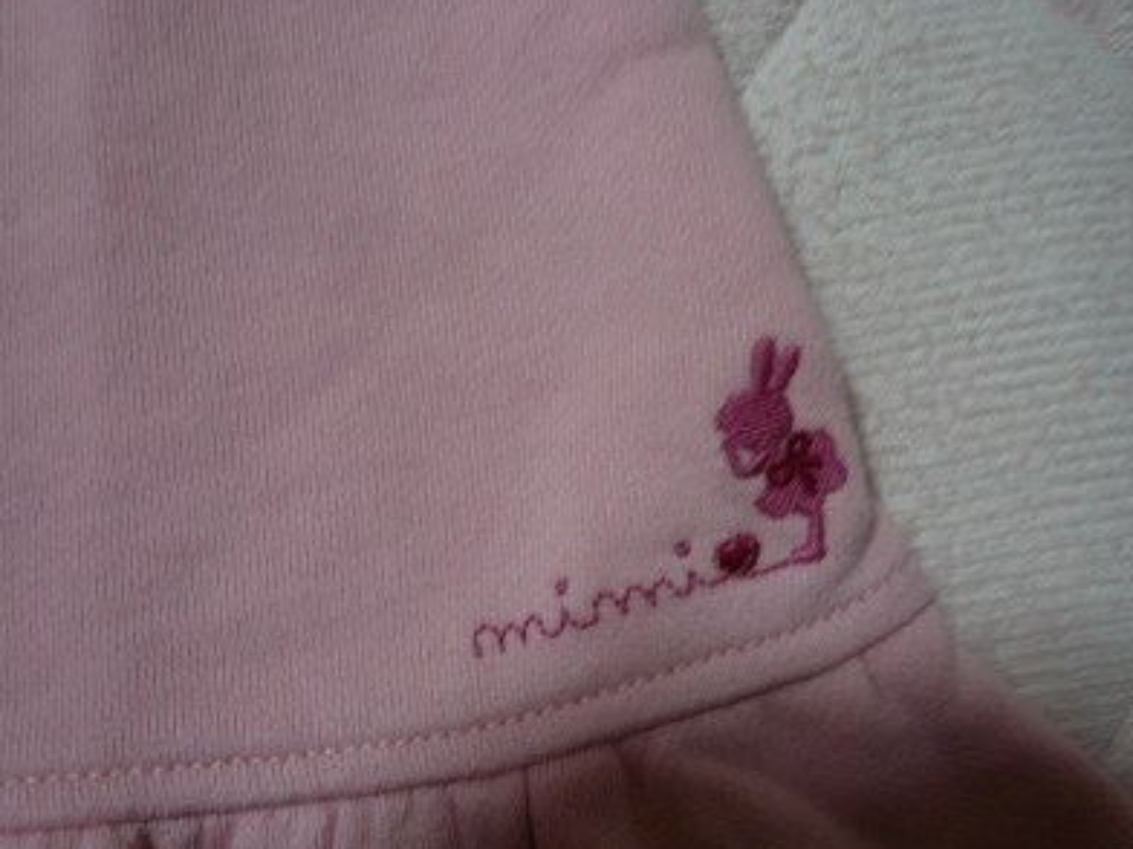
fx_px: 1047
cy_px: 471
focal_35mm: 32
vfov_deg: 44.1
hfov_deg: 56.8
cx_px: 601
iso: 125
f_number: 2.8
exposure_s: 1/15
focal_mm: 4.6
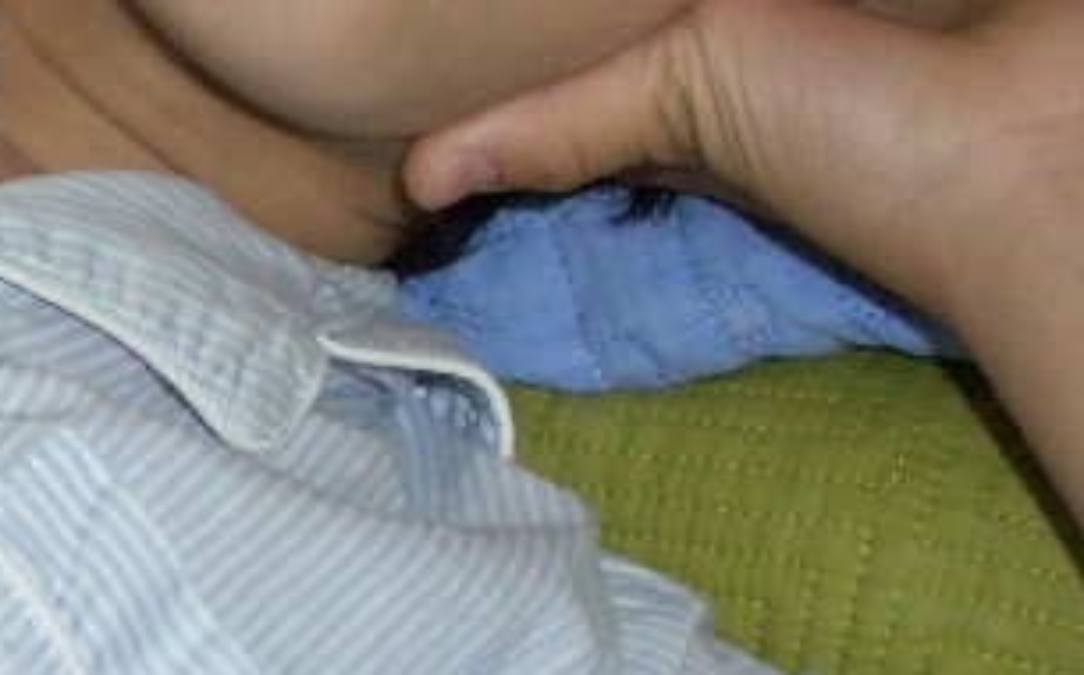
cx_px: -309
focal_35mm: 147
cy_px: 284
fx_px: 4339
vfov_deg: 8.9
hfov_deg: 13.7
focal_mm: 7.1
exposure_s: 1/60
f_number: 2.8
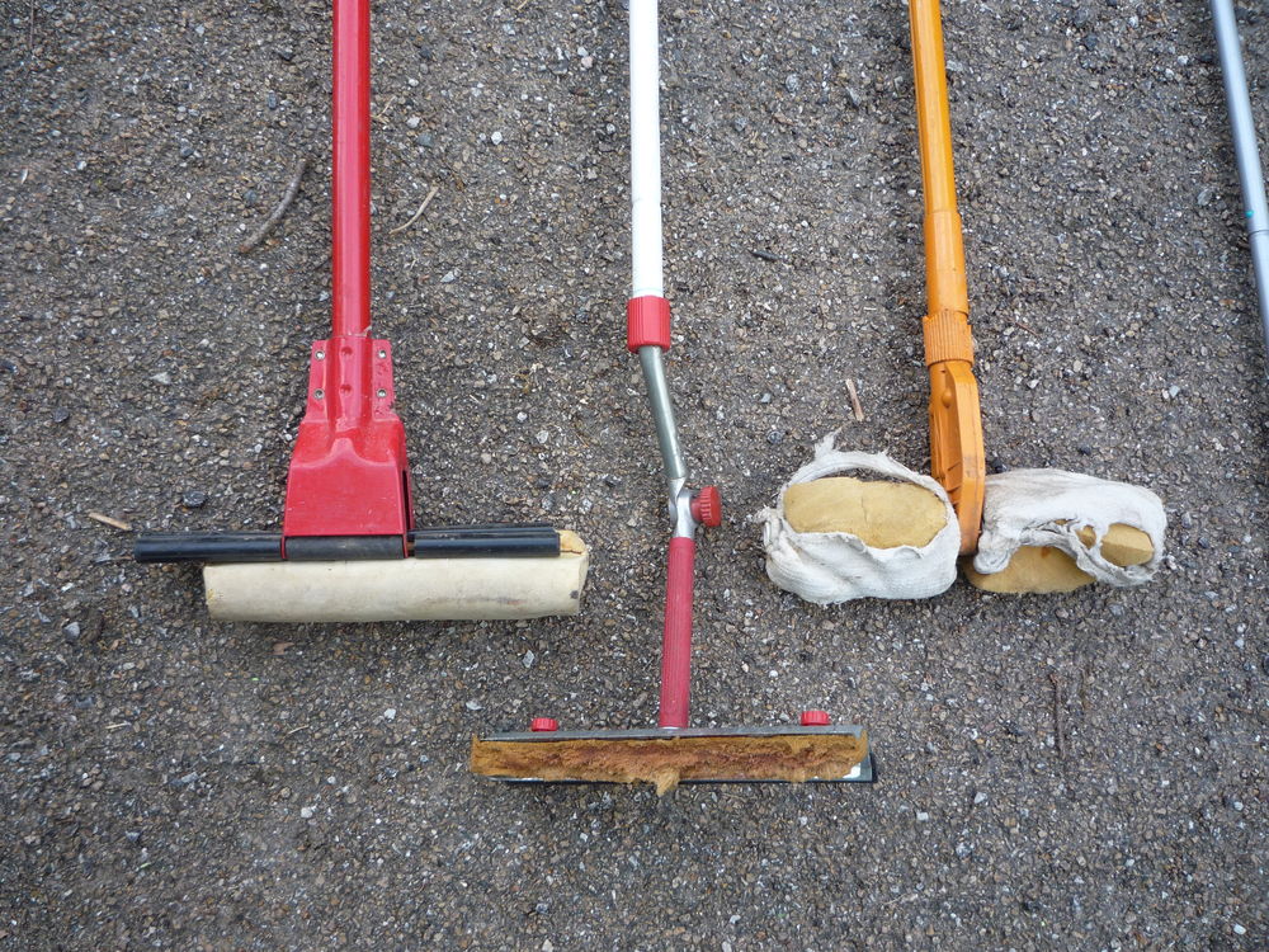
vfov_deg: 46.8
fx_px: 1100
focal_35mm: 30
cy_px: 476
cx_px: 634
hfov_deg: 60.0
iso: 100
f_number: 4
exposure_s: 1/100
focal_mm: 5.2
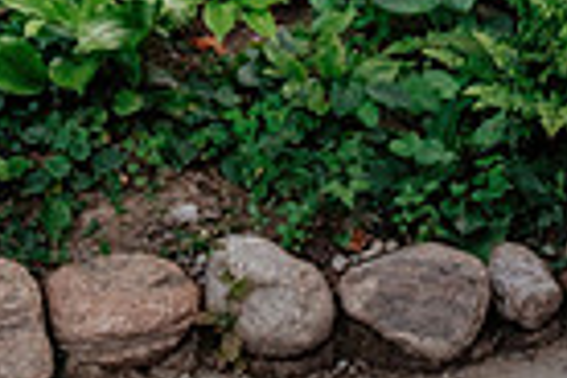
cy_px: -351
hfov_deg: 16.8
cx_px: 320
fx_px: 1921
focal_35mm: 122
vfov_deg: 10.4
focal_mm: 19.4
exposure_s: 1/250
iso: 800
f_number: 2.8
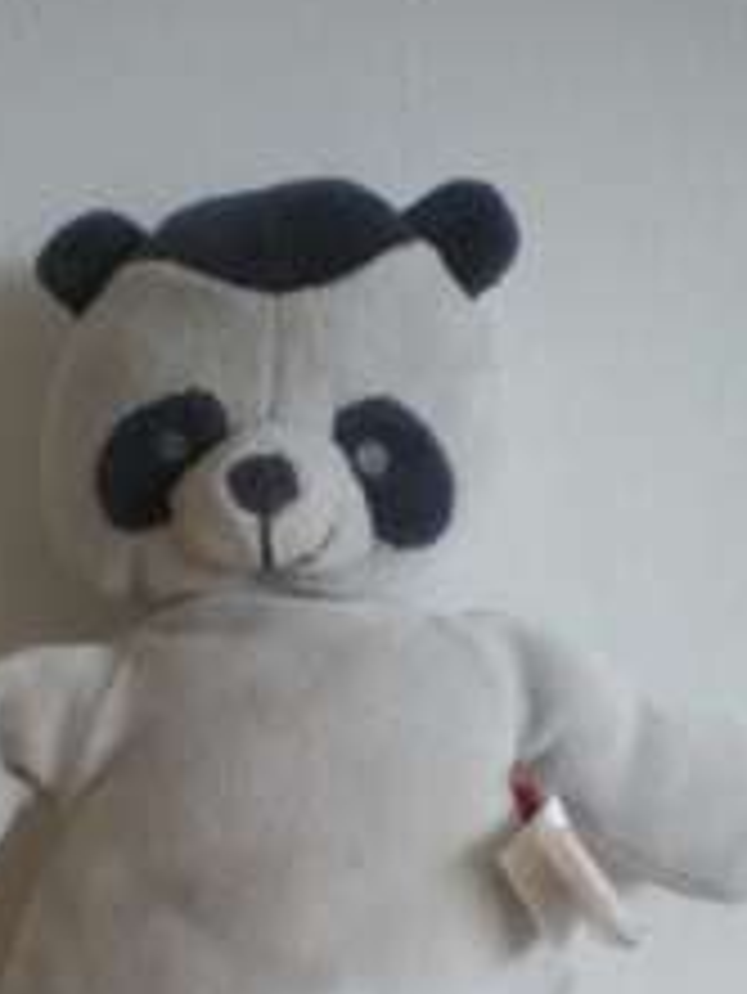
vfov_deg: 28.1
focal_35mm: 67
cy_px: 846
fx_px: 1926
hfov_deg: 21.9
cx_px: 266
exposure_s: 1/51.8
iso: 200
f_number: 3.1
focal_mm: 6.3
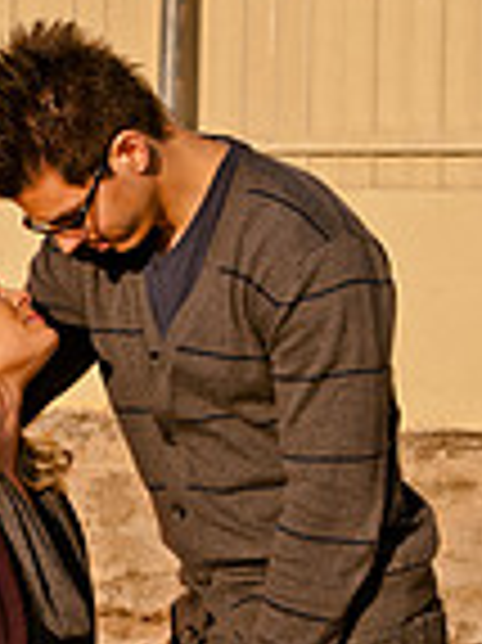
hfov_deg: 7.7
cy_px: 513
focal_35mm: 190
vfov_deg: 10.4
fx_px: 3533
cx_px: -133
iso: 200
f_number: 6.3
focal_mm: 42
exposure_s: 1/800
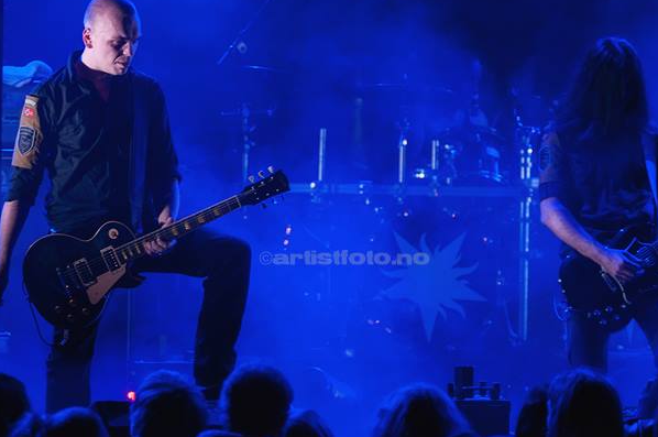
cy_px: 178
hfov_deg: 10.9
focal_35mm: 190
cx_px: 267
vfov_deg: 7.2
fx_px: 3461
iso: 320
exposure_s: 1/60
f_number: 2.8
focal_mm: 105
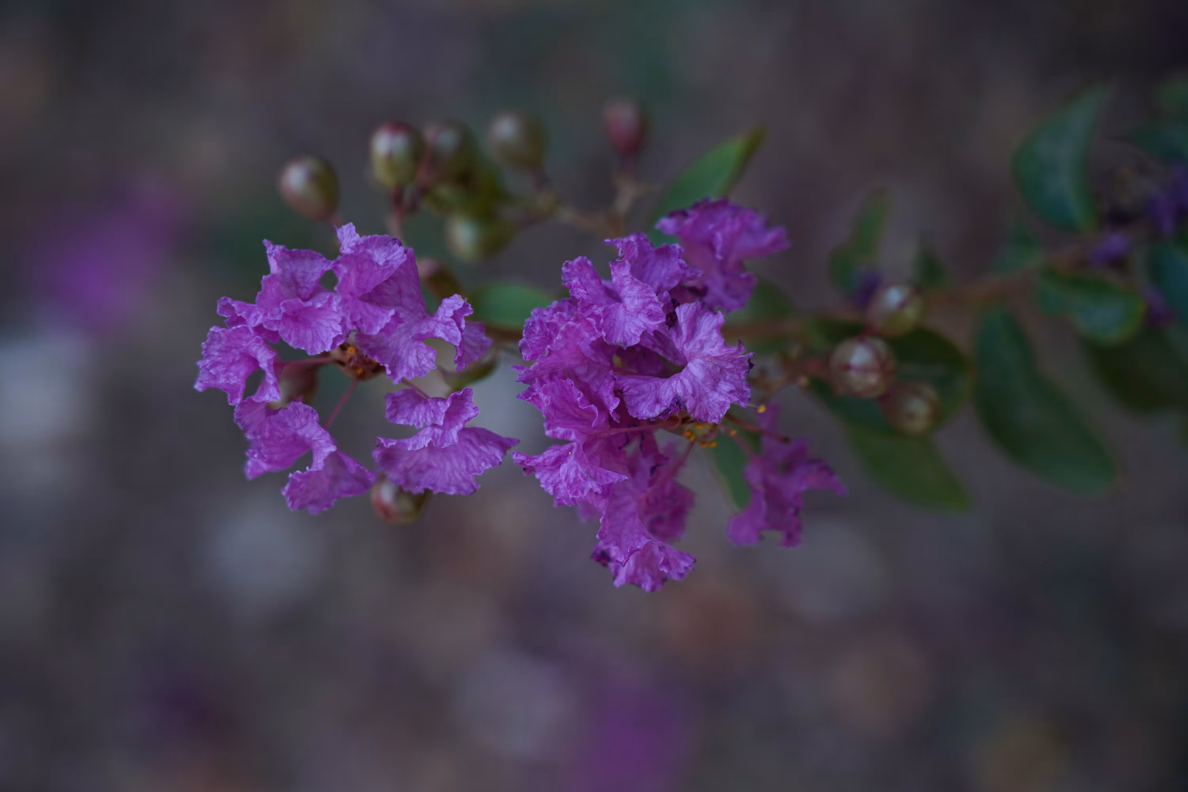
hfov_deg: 19.5
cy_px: 396
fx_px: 3465
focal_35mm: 105
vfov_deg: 13.0
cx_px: 594
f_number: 5
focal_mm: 105
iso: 1000
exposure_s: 1/250
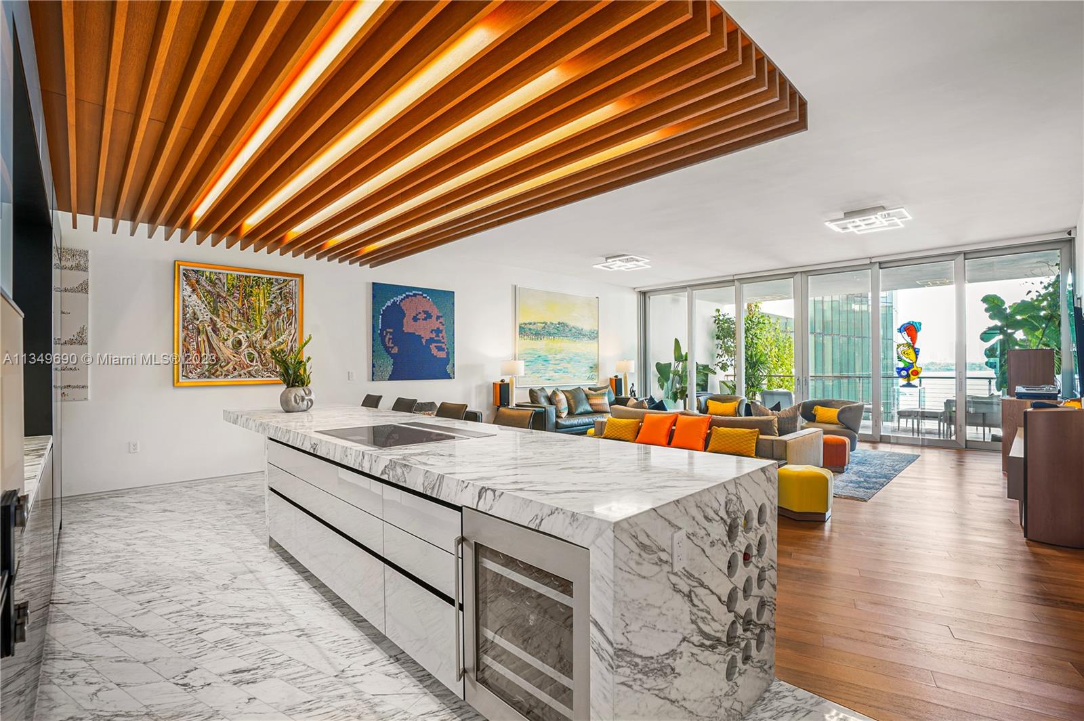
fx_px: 482
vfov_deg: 73.7
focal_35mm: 16
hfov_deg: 96.8
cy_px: 360
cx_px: 542
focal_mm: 16
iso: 125
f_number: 9
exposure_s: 1/1.25
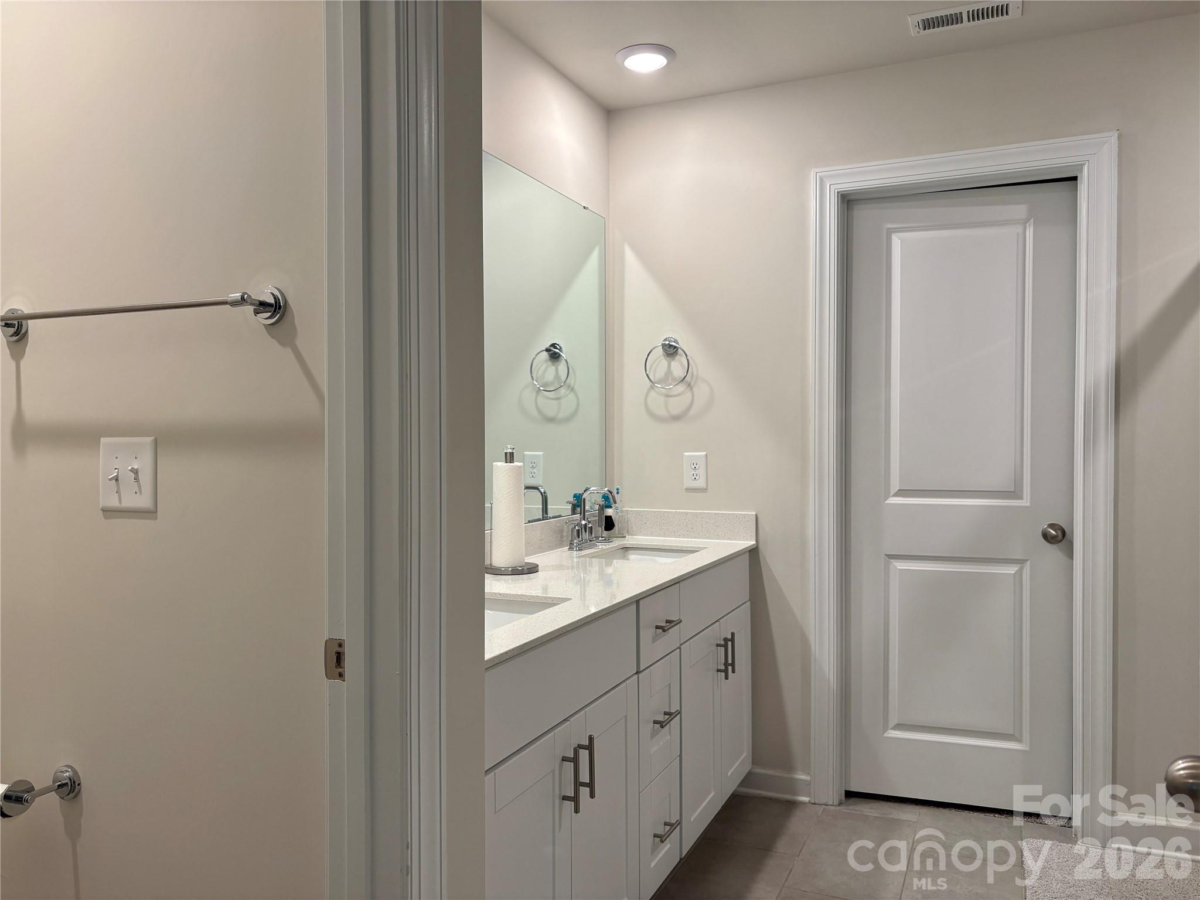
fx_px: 901
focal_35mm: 26
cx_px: 600
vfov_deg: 53.1
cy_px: 450
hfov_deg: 67.3
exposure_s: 1/120
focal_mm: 5.96
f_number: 1.6
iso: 80
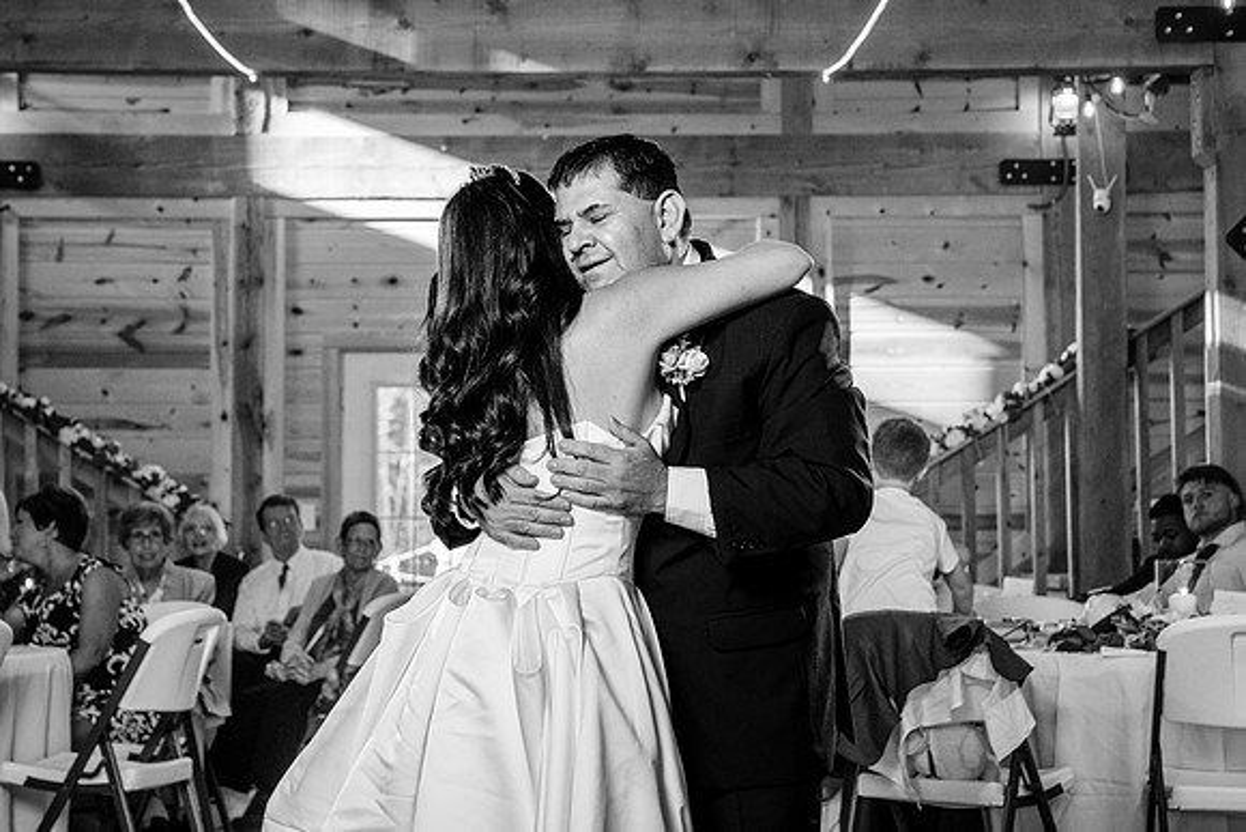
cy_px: 361
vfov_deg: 16.6
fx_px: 2844
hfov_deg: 24.7
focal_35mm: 82
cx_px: 626
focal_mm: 70
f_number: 5.6
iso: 2000
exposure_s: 1/200
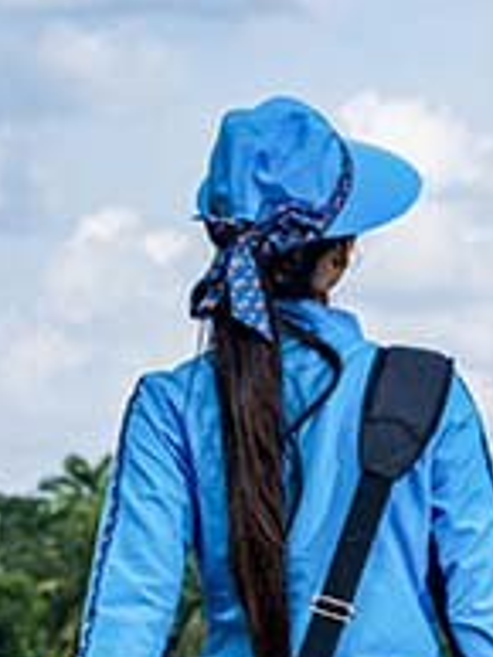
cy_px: 814
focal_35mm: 335
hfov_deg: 4.4
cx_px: 690
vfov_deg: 5.9
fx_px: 6354
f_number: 9
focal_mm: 70
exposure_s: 1/200
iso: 50
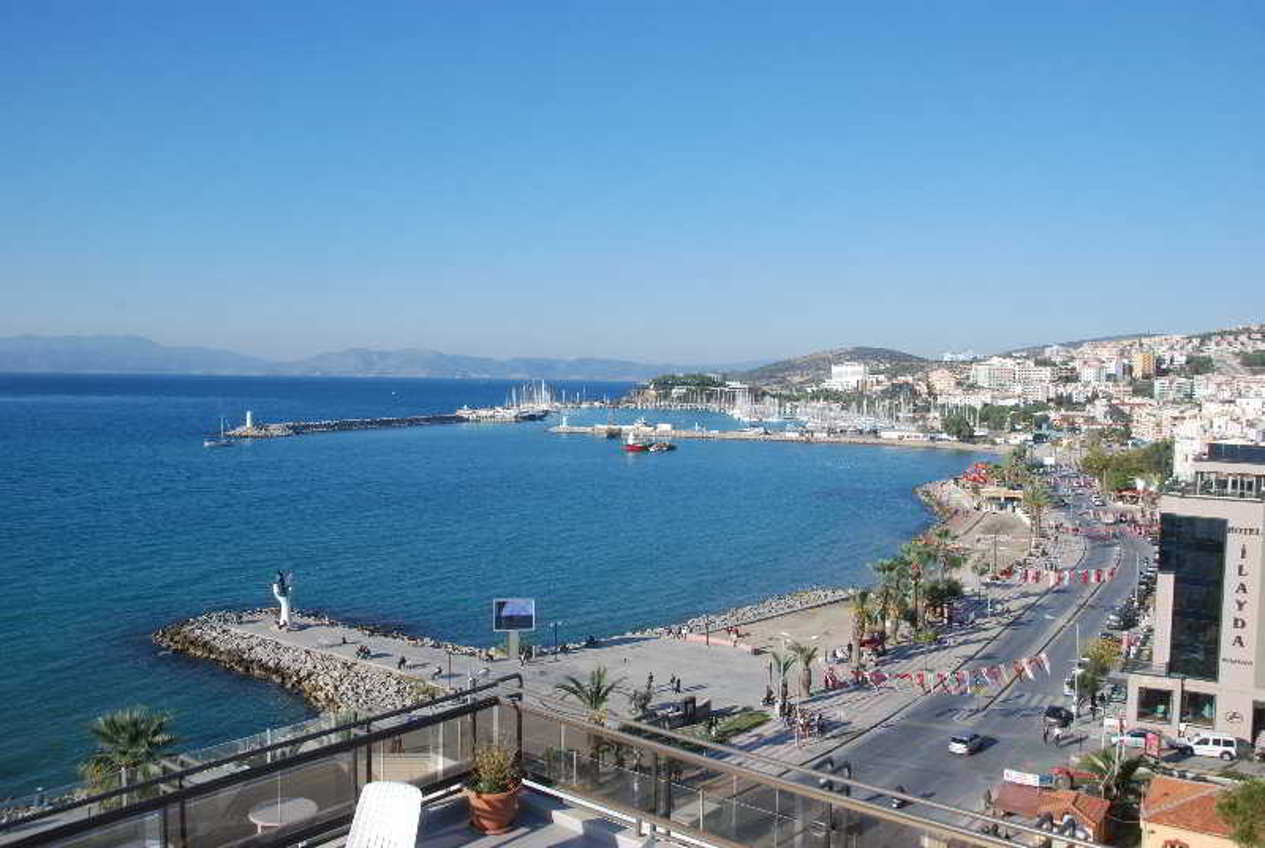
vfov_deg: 43.7
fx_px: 1056
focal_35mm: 30
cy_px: 424
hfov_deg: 61.9
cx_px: 632
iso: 200
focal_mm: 20
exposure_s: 1/320
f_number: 9
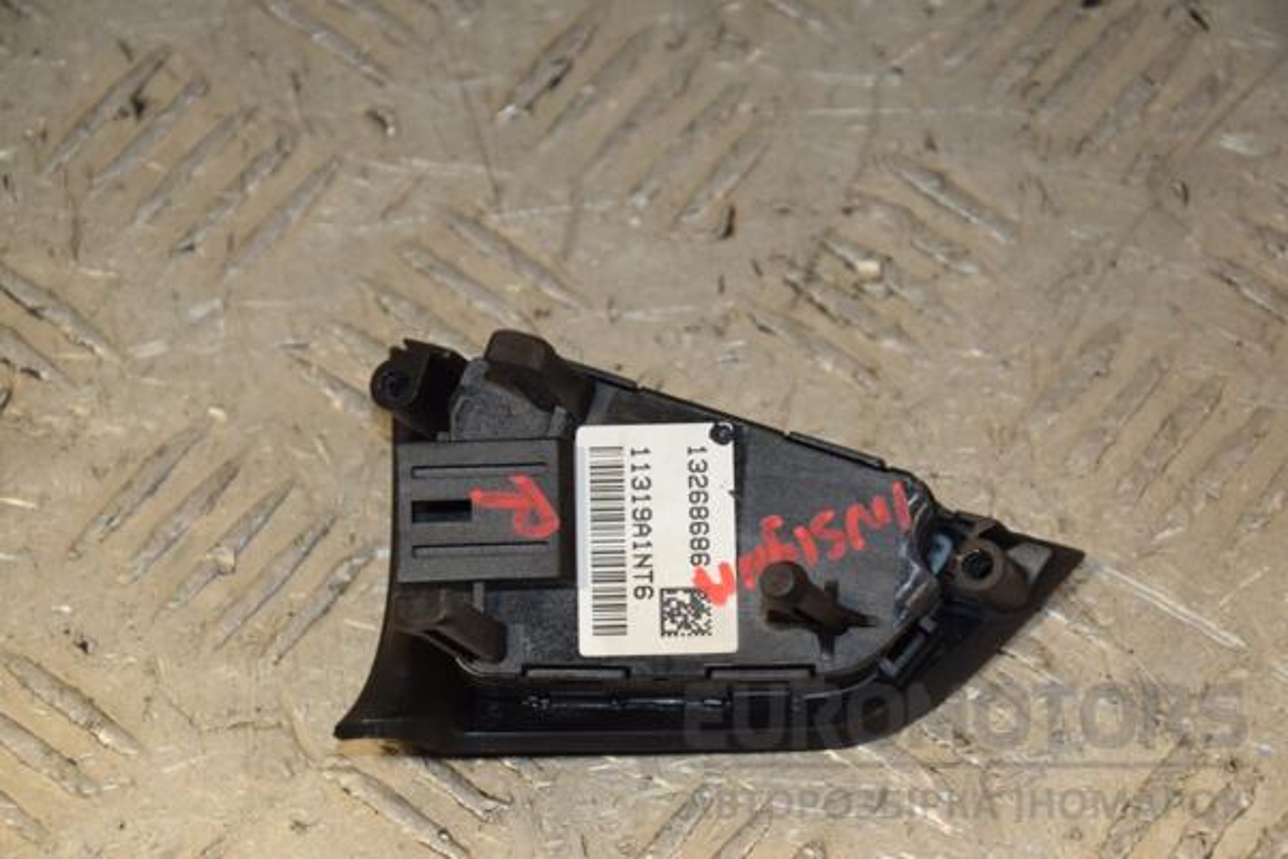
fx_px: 4937
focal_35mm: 138
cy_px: 430
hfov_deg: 14.9
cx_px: 644
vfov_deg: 9.9
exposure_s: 1/200
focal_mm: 92
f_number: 8
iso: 800
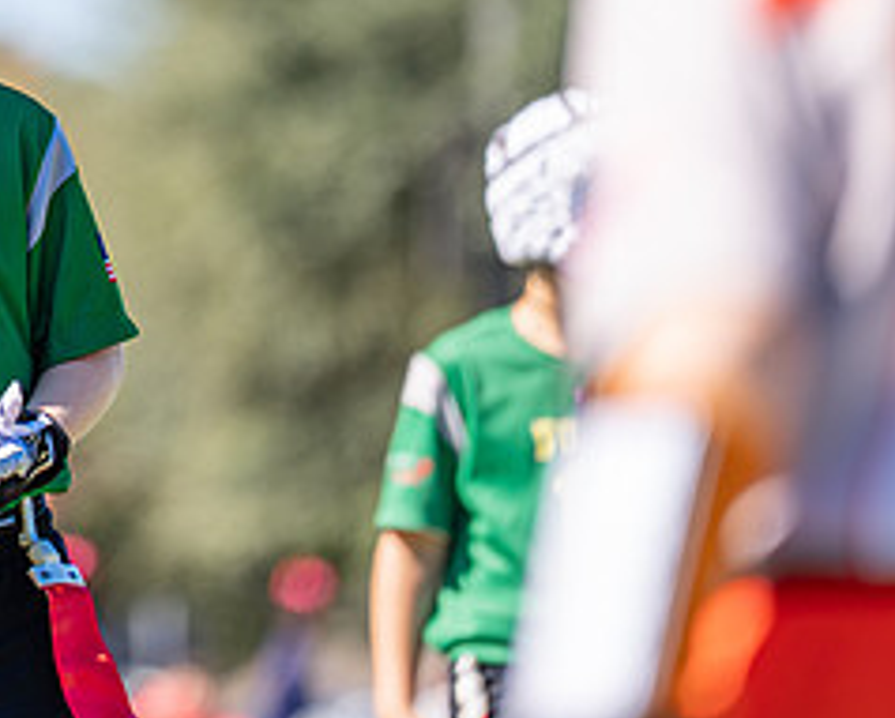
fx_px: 13897
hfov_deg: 3.7
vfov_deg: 3.0
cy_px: 77
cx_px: -154
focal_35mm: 524
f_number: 2.8
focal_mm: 200
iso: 200
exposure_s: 1/2500
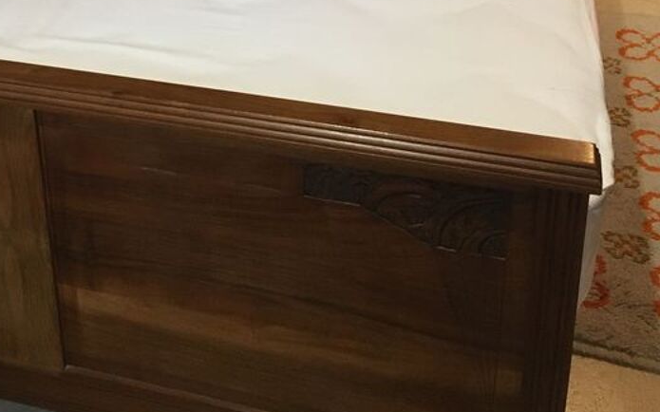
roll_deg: +1.8
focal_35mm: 59
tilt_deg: -24.1
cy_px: -111
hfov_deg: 34.3
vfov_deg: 20.3
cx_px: 239
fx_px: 1061
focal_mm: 4.15
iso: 200
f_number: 2.2
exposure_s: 1/25
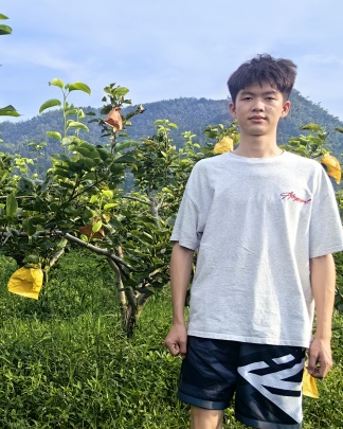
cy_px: 198
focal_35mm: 52
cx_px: -38
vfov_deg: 36.0
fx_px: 660
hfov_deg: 26.7
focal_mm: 5.75
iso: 50
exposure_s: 1/2611
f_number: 2
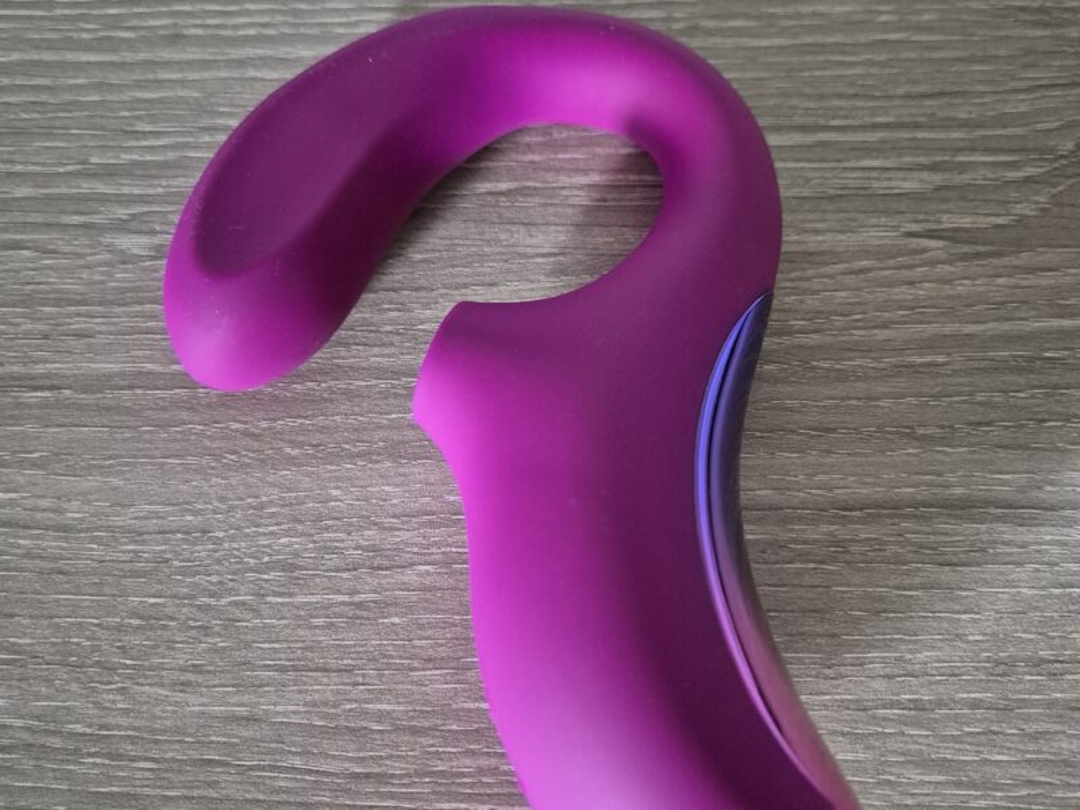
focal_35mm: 23
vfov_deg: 58.9
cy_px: 405
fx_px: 718
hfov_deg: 73.9
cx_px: 540
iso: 2000
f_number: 1.8
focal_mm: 5.4
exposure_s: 1/100
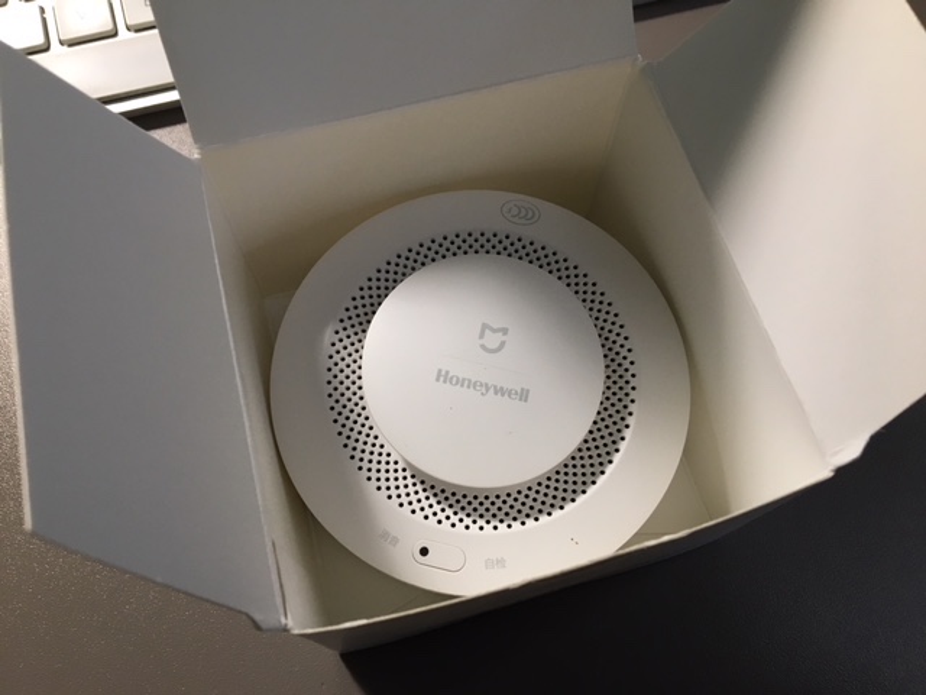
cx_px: 463
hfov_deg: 61.7
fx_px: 776
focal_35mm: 29
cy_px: 348
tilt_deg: -68.0
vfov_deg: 48.2
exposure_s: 1/33
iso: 50
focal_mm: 4.15
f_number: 2.2
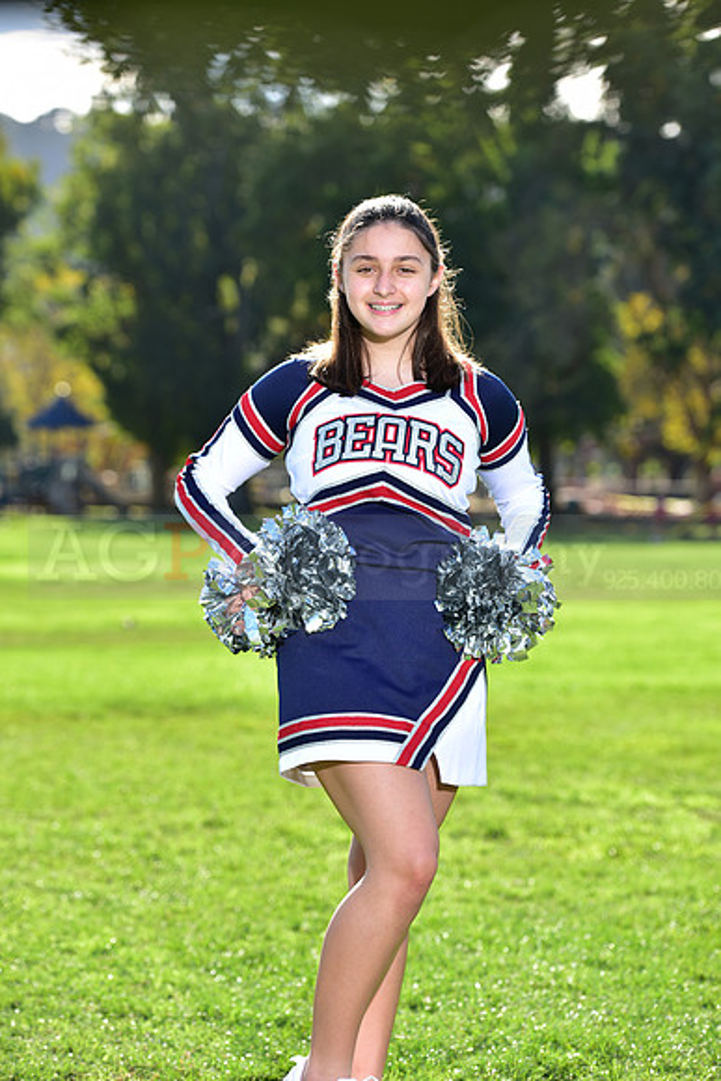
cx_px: 360
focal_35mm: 102
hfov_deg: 13.4
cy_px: 540
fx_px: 3062
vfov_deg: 20.0
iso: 80
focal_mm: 102
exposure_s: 1/250
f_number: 5.6
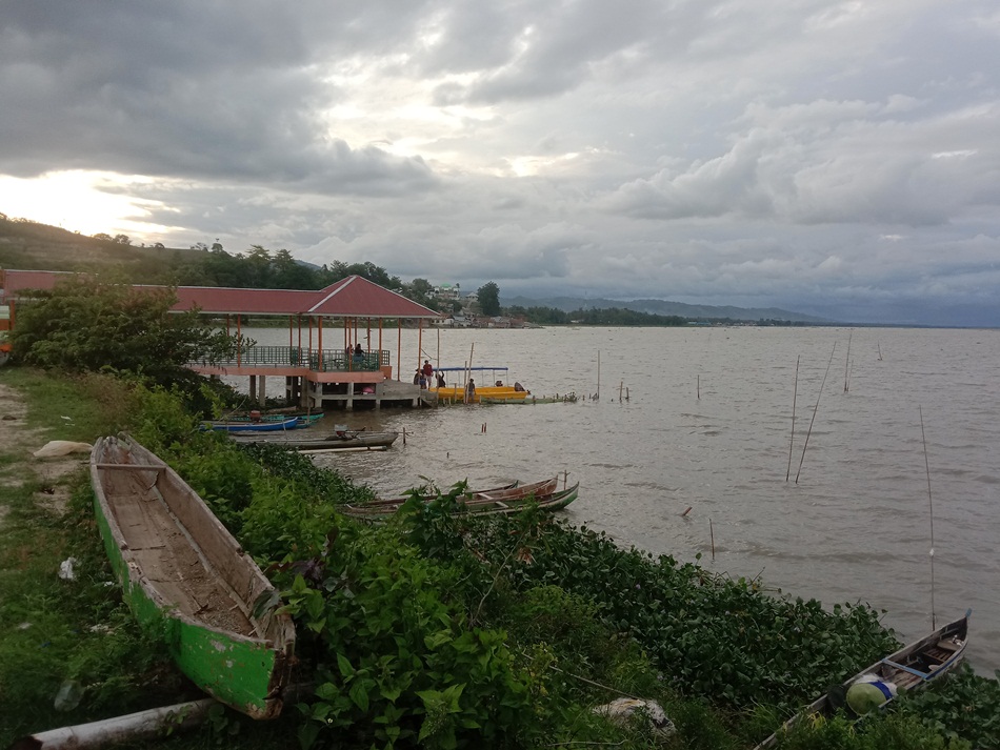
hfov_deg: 67.3
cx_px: 500
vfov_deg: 53.1
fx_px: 751
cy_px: 375
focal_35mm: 26
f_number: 2.2
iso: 101
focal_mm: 3.65
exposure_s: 1/224
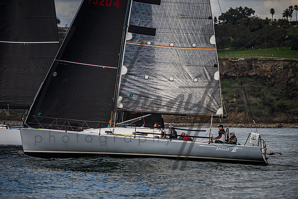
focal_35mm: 400
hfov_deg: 5.2
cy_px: 100
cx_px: 149
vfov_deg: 3.4
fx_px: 3312
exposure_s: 1/3200
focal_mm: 400
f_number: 5.6
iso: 400
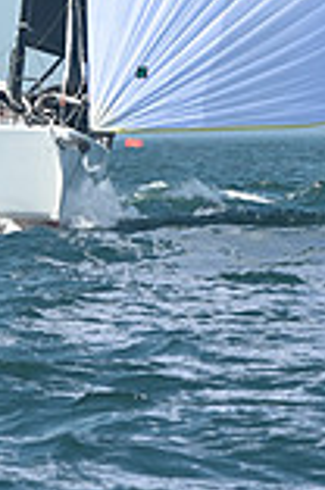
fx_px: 5291
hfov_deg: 3.5
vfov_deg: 5.2
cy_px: -387
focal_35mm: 389
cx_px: 239
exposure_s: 1/1000
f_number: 7.1
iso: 320
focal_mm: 105
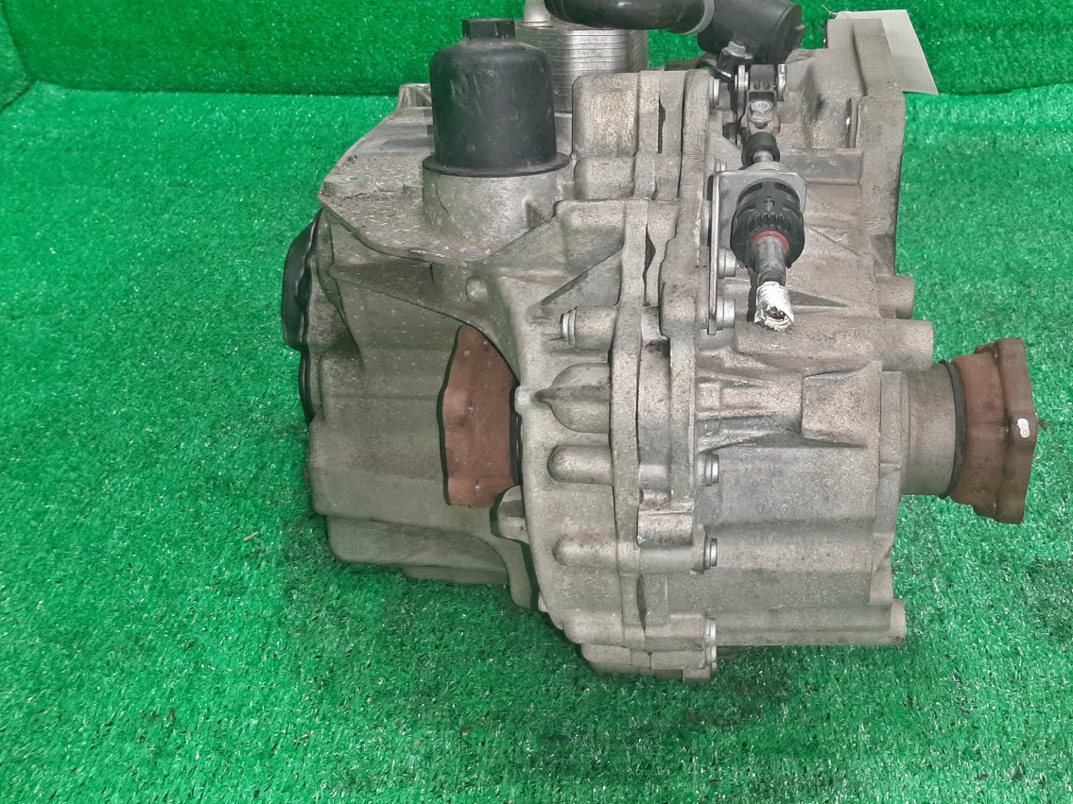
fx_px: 1023
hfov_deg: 54.8
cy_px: 379
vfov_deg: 42.9
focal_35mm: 33
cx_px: 666
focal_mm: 3.93
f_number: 1.7
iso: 141
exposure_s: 1/50
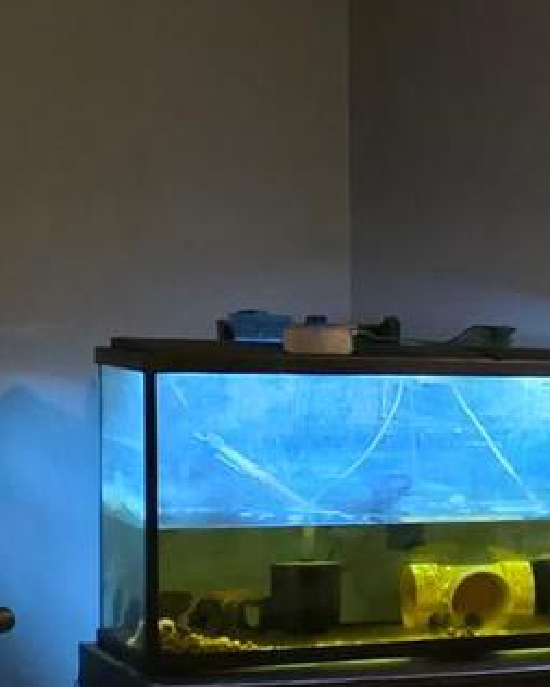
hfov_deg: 12.7
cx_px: 1041
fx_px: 2217
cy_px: 502
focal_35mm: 109
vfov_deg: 17.5
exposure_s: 1/120
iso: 1000
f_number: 1.7
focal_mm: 6.3
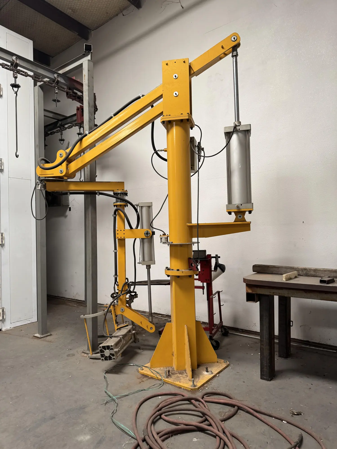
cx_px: 168
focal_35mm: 24
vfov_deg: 71.6
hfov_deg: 56.8
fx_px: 312
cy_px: 224
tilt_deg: +2.2
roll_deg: +3.1
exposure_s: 1/88
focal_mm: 6.76
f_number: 1.78
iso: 200
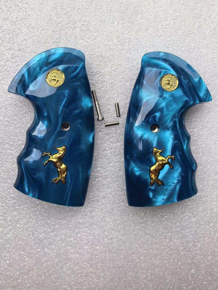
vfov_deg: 71.6
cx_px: 109
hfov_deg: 56.8
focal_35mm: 24
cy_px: 145
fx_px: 202
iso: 50
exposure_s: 1/100
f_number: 2.2
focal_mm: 1.95
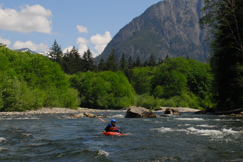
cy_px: 65
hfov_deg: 30.6
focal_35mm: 66
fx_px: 443
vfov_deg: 20.7
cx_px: 140
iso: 400
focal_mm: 35
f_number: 13
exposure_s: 1/320
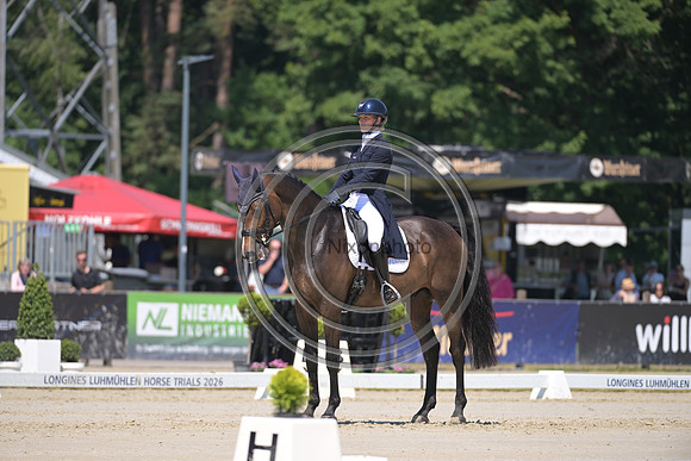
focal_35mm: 350
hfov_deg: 5.9
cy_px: 230
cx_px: 346
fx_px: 6719
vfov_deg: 3.9
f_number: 5
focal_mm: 350
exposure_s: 1/1250
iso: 280
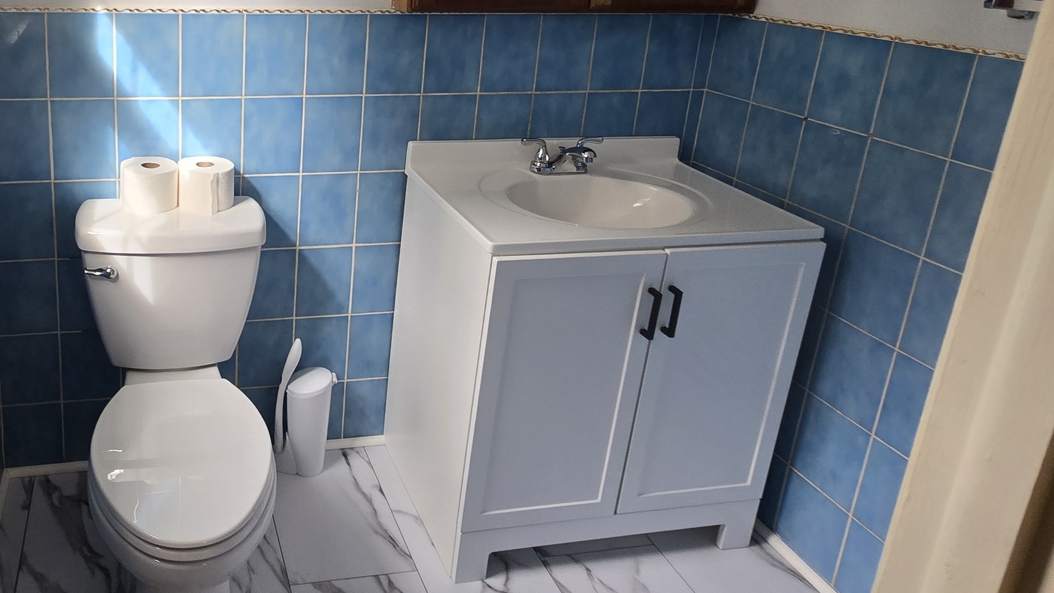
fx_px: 671
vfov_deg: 45.1
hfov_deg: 70.1
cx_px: 237
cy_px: 110
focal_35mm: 24
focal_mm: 2.2
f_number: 2.2
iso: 64
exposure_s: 1/60
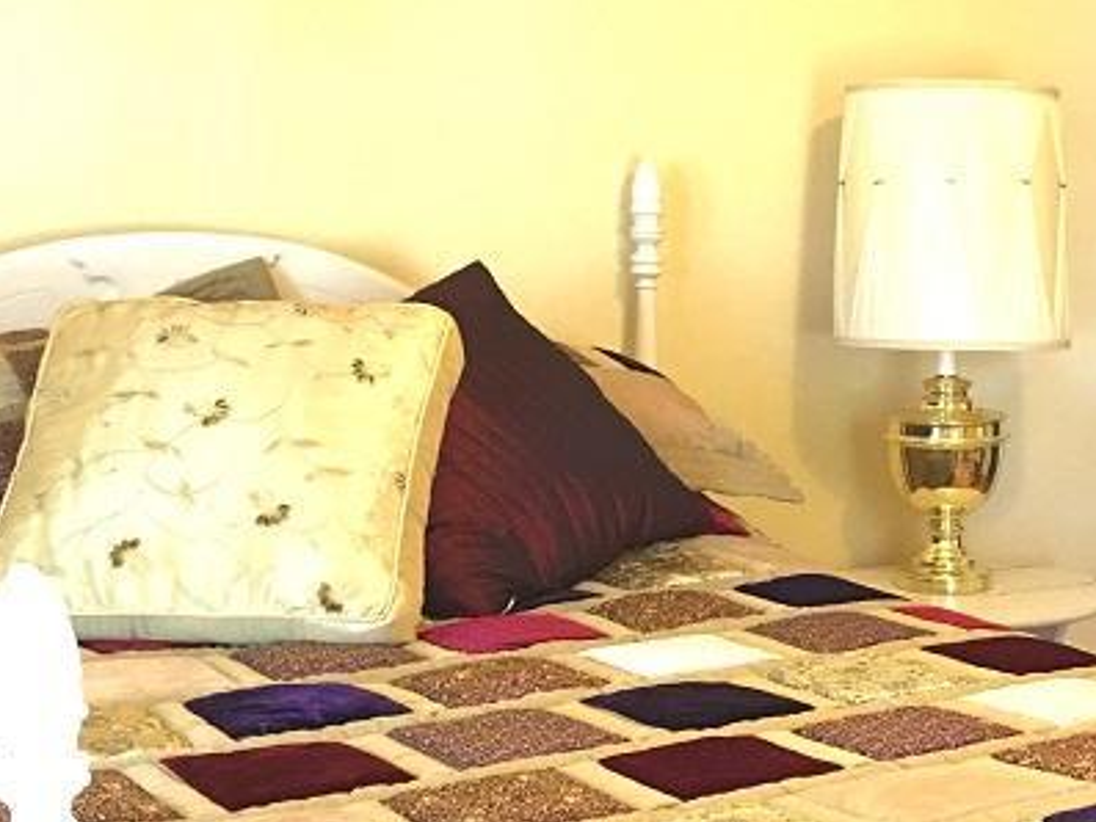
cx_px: 1154
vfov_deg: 20.1
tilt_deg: -10.5
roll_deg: -2.4
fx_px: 2312
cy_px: 579
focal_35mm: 73
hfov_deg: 25.1
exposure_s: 1/15
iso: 80
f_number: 2.2
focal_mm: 4.15
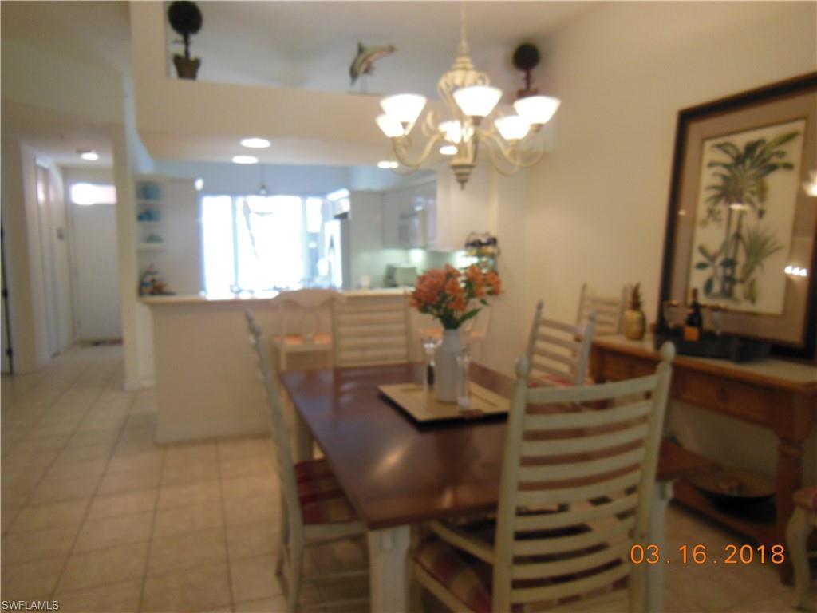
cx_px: 408
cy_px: 306
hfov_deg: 69.4
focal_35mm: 25
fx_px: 590
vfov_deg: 54.9
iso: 320
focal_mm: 4.5
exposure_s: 1/30
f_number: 3.5
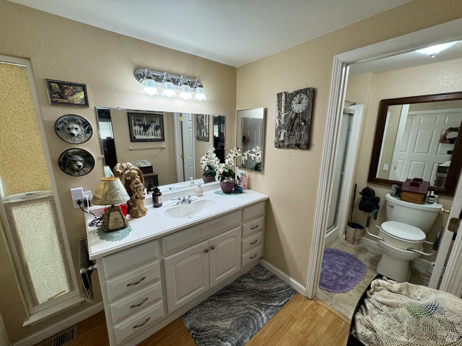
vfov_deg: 85.7
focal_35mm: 14
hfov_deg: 102.1
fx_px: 187
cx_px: 231
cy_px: 173
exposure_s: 1/120
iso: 125
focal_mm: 2.22
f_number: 2.2
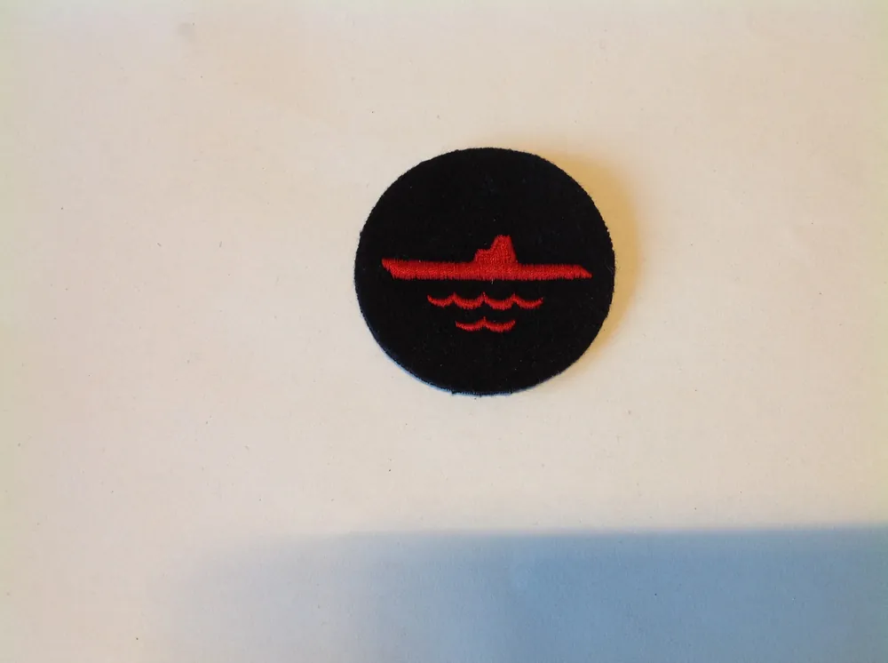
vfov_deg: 40.6
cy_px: 332
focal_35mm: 35
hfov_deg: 52.7
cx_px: 444
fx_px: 896
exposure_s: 1/20
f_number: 2.4
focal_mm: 4.28
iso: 64
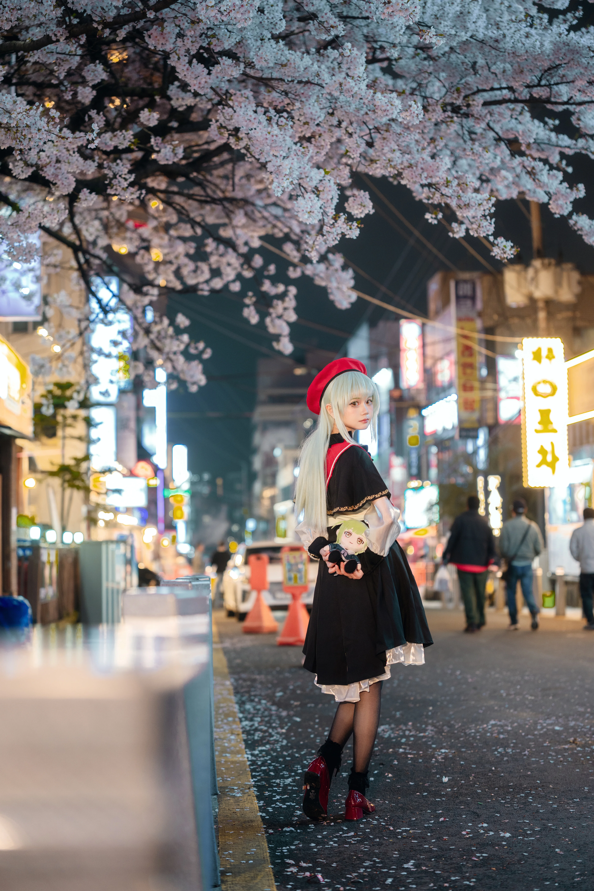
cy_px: 446
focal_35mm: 50
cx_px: 297
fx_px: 1237
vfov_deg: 39.6
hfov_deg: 27.0
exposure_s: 1/80
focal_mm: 50
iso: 800
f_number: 2
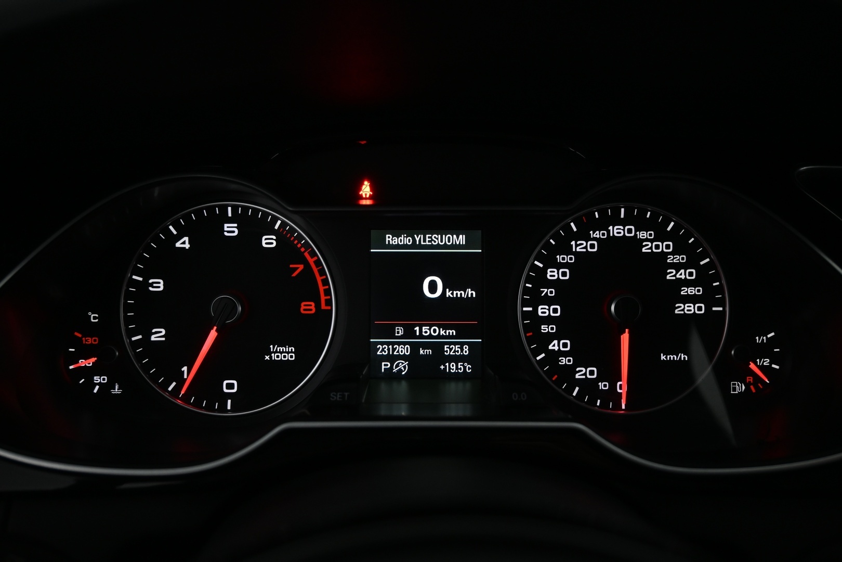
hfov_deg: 64.6
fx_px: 667
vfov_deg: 45.7
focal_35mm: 28
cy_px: 281
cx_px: 421
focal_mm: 19
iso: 720
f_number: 3.8
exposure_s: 1/30
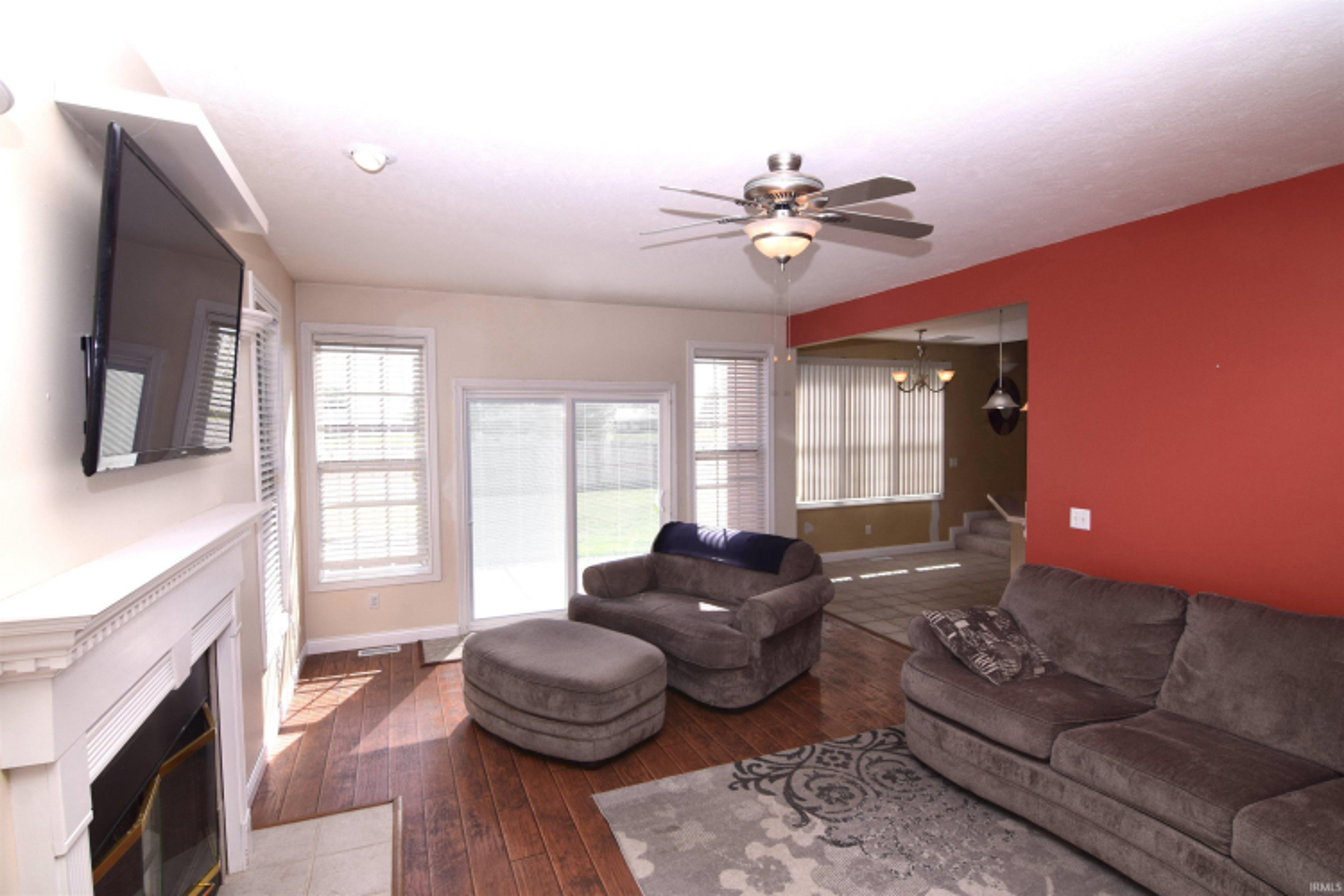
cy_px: 448
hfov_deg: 95.0
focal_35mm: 16
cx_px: 672
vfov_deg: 72.1
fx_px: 616
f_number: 10
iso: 220
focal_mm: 11
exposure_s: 1/200
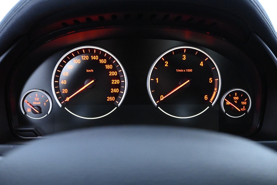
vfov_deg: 40.0
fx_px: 254
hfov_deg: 57.2
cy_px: 92
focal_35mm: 33
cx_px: 138
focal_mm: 22
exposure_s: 1/40
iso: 8000
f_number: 4
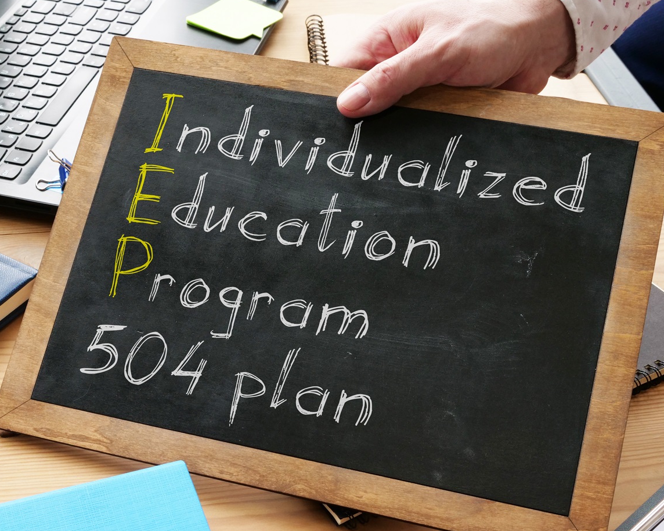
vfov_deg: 23.8
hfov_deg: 29.5
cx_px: 270
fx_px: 1258
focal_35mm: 64
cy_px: 311
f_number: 10
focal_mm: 25
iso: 800
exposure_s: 1/50
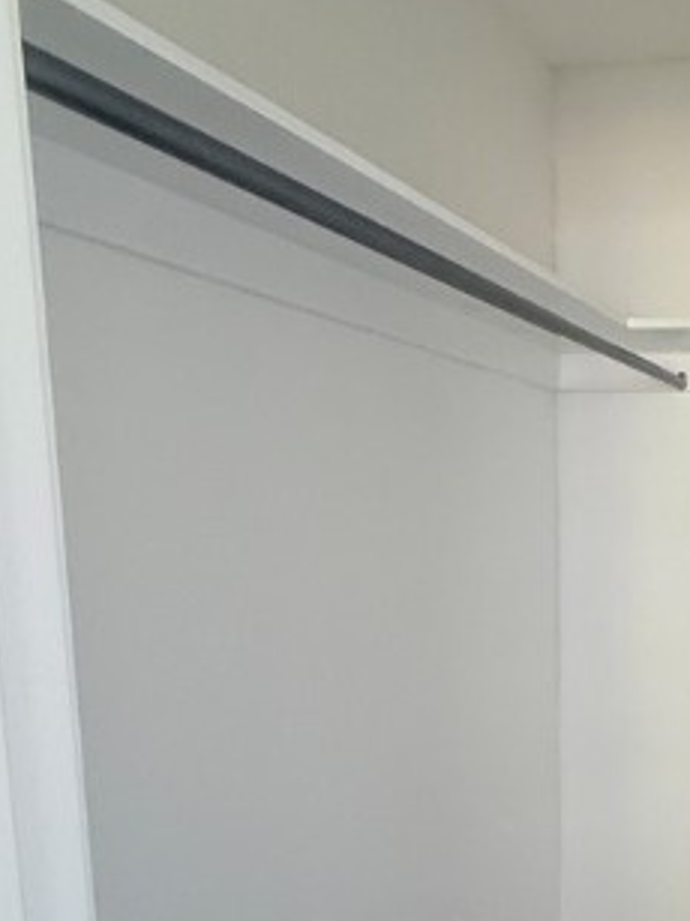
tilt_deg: -9.0
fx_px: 931
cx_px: 753
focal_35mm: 35
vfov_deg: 50.6
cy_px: 681
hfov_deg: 35.1
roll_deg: -2.0
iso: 320
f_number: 2.2
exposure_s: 1/73
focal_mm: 2.22
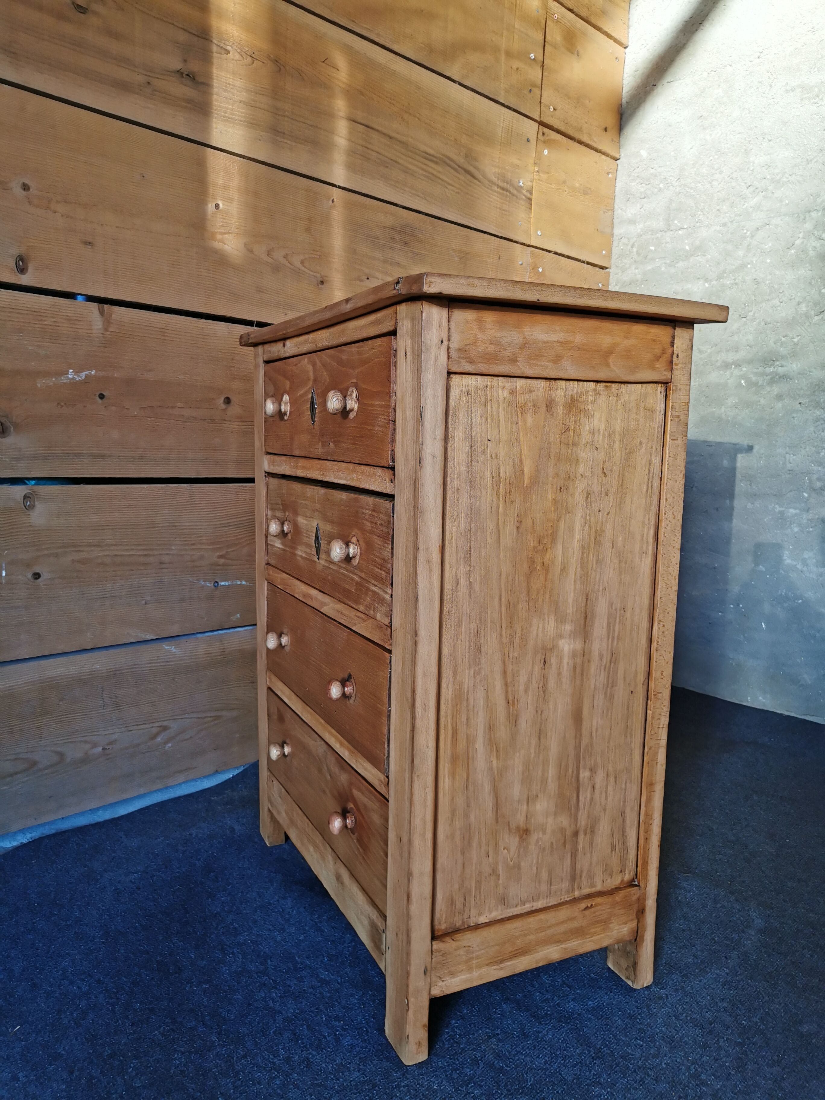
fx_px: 858
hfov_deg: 51.4
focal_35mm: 27
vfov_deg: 65.3
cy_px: 550
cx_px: 412
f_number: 1.8
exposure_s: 1/104
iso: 50
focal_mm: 5.58
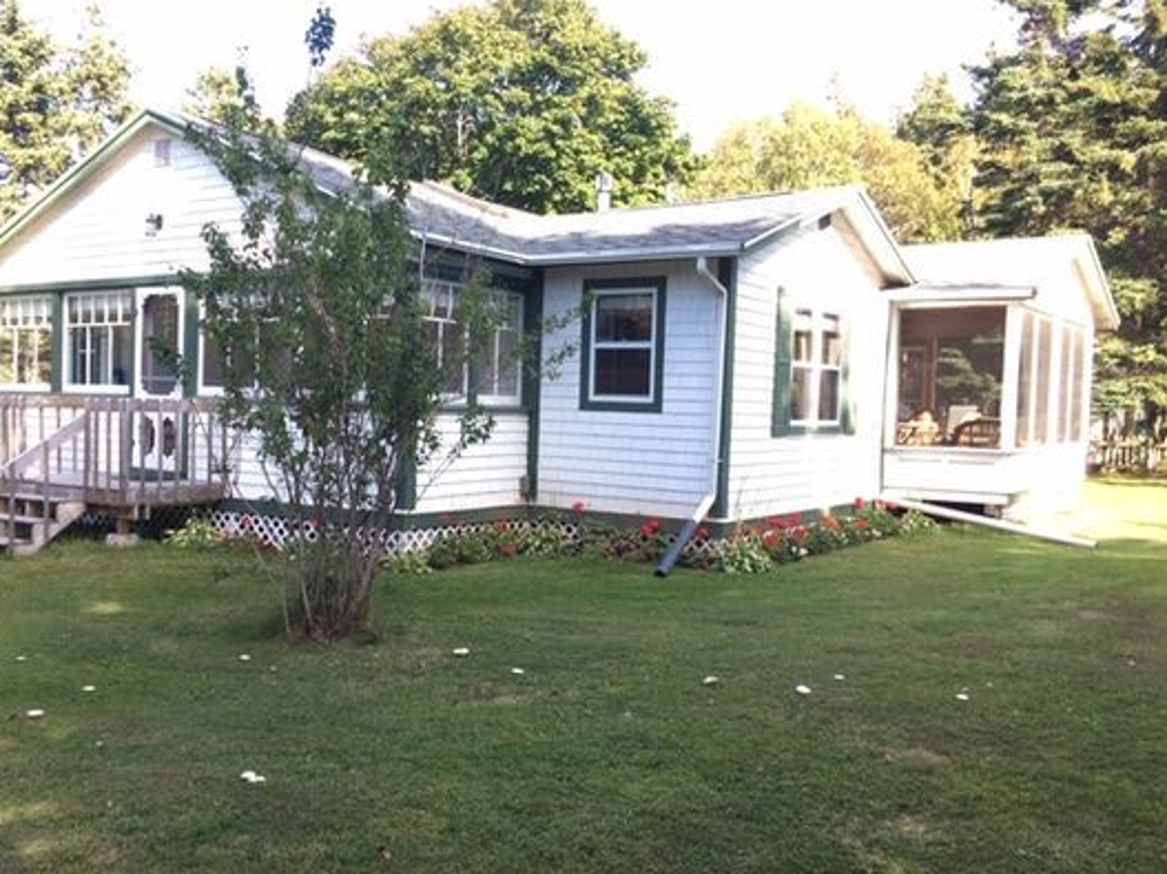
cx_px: 525
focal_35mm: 33
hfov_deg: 55.3
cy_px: 458
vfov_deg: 42.9
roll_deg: -1.1
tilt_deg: -1.1
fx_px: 1112
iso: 25
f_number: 2.2
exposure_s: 1/121
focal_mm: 4.15
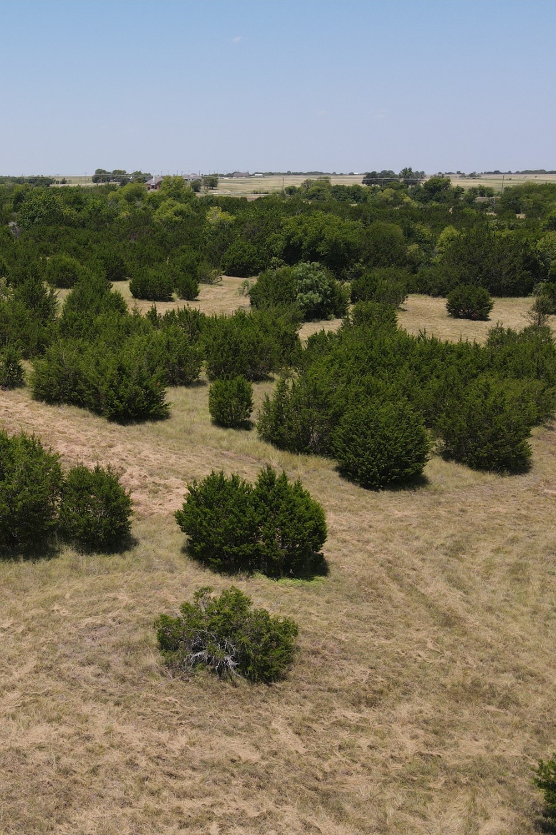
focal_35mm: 34
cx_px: 73
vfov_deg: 55.8
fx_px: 788
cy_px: 425
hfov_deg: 36.8
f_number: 2.8
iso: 110
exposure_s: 1/725
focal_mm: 4.5
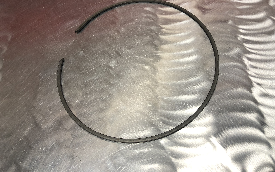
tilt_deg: -59.7
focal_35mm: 30
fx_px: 225
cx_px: 138
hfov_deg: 62.9
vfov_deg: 41.6
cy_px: 69
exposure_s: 1/30
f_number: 1.8
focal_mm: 4
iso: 25
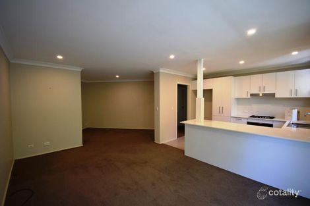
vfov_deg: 77.3
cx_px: 155
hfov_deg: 100.4
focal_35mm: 15
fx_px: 129
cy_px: 103
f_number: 4
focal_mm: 10
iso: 400
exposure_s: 1/60
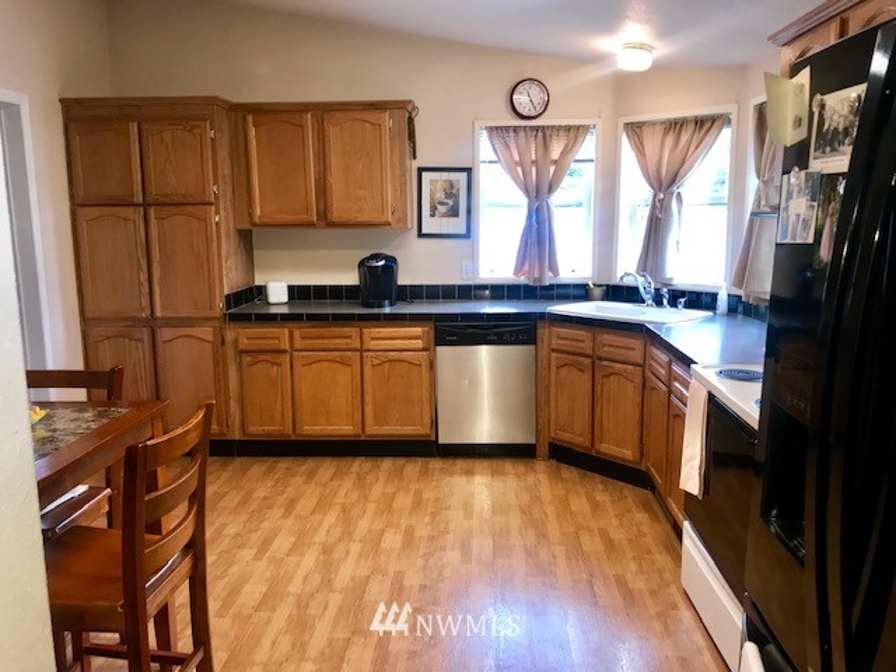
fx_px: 725
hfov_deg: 63.4
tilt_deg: -10.8
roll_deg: +0.1
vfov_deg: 49.7
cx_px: 448
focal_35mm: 28
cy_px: 336
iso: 64
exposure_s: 1/30
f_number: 1.8
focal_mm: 3.99
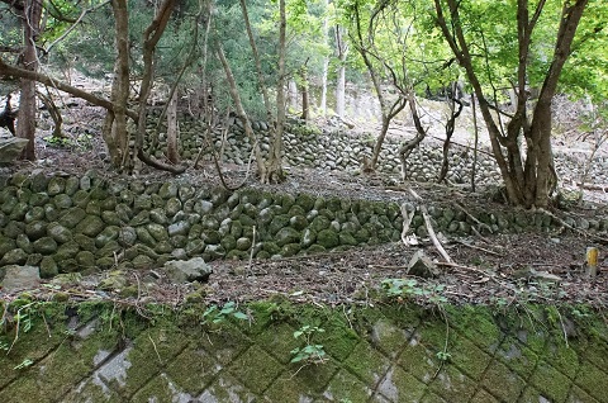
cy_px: 202
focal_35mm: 33
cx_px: 304
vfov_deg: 39.6
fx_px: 559
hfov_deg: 57.1
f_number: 8
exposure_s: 1/800
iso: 12800
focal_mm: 22.1
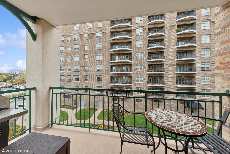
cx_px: 115
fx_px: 77
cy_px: 77
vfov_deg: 90.1
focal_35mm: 12
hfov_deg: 112.6
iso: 200
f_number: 9
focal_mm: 12
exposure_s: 1/40
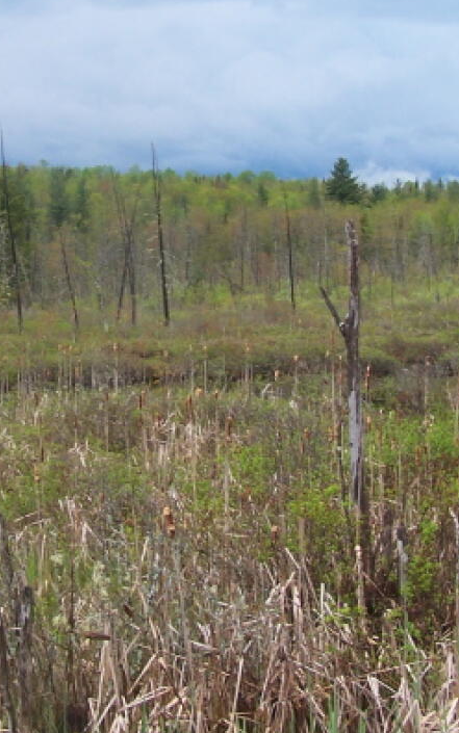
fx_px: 1560
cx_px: 142
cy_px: 271
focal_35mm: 78
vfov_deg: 26.4
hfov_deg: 16.7
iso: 80
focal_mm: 6.3
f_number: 4
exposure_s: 1/640
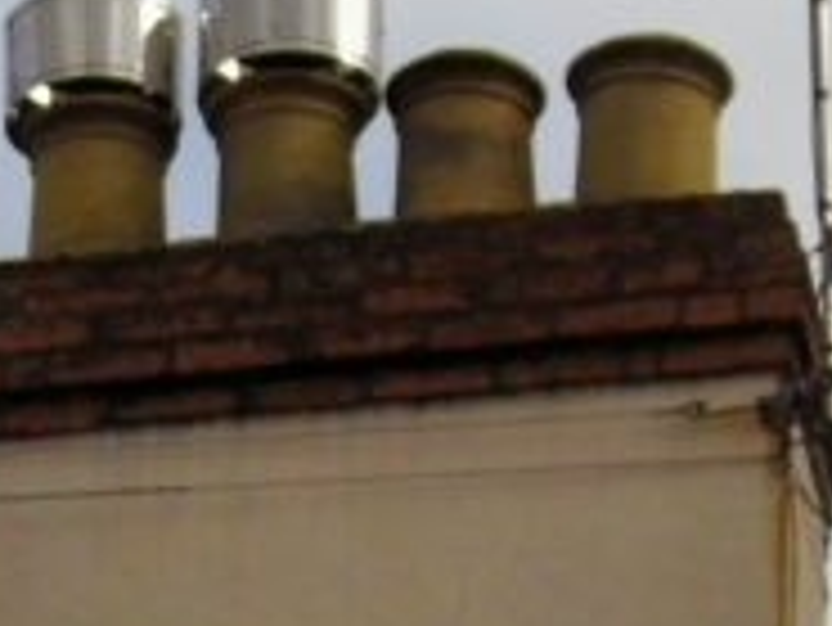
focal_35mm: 321
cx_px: -382
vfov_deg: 4.6
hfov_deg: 6.1
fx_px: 7720
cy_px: 685
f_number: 11.1
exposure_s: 1/200
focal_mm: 10.4
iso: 100
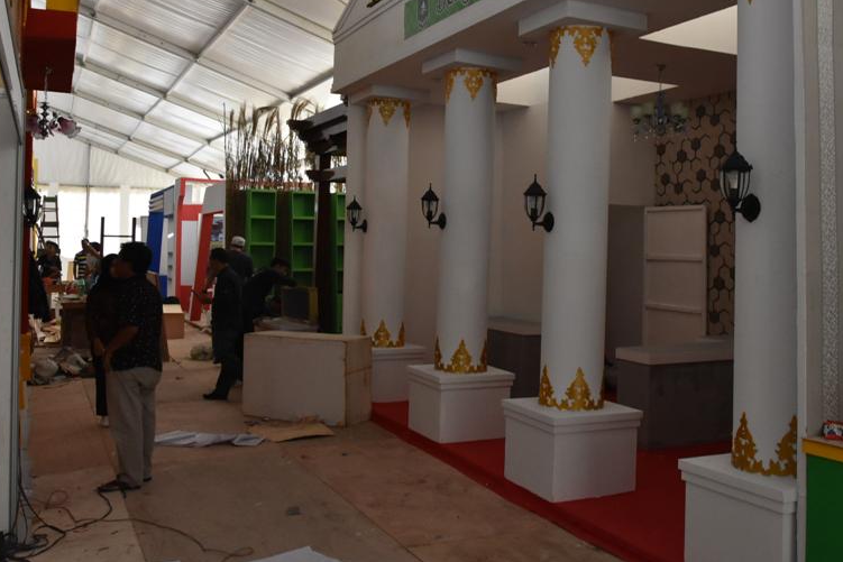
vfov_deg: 37.6
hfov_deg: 54.0
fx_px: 820
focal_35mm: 35
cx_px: 511
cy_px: 211
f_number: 5.6
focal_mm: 18
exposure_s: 1/125
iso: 1600
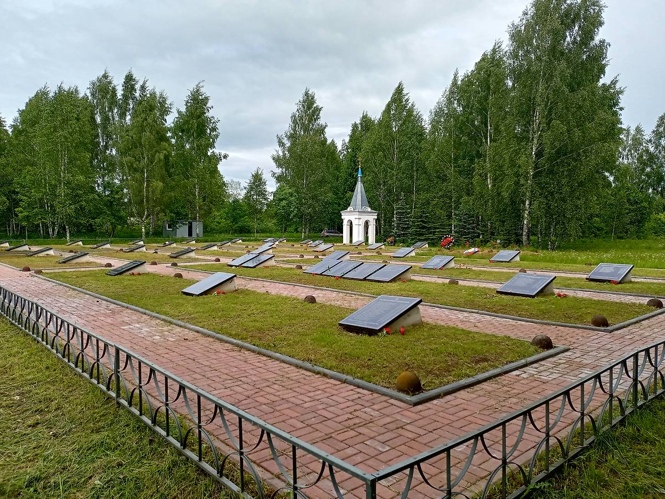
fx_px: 538
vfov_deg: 49.7
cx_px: 332
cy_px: 250
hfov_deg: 63.4
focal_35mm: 28
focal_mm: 4.69
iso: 112
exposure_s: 1/1808
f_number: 1.8
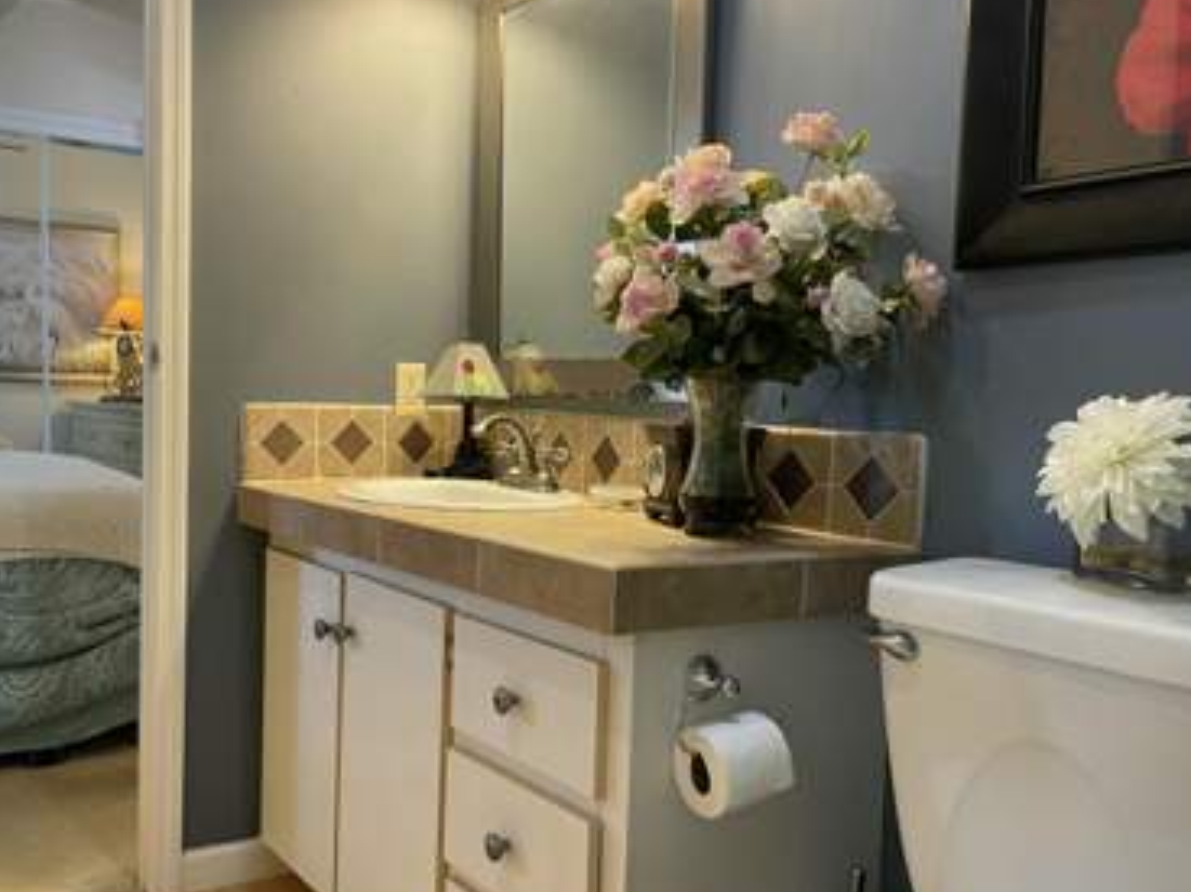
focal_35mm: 34
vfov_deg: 41.7
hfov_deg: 53.8
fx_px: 1169
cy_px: 478
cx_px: 506
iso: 100
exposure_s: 1/60
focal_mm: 4.2
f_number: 1.6
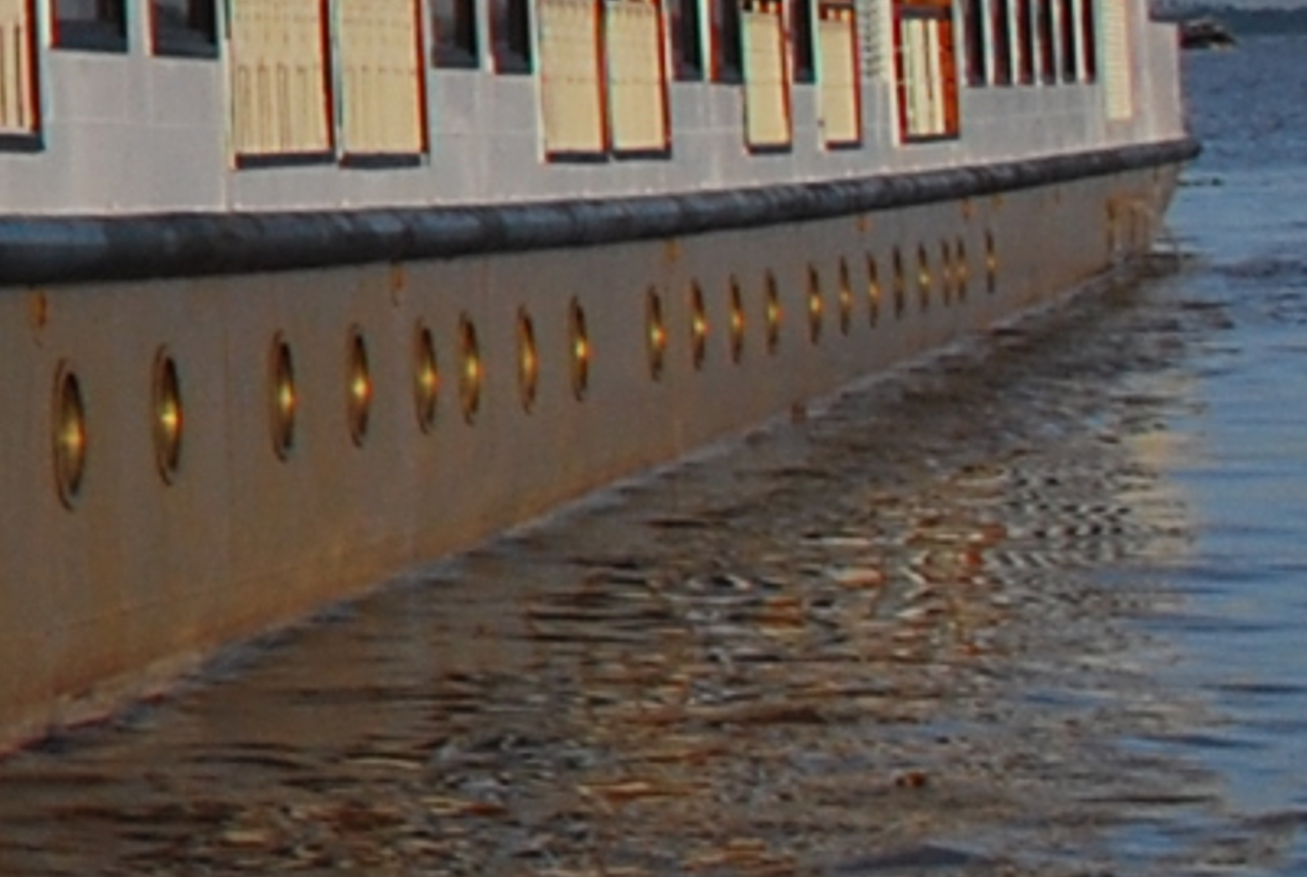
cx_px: -2744
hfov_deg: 8.6
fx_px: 7093
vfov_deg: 6.8
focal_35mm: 195
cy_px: -893
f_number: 9
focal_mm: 18
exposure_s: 1/400
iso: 200
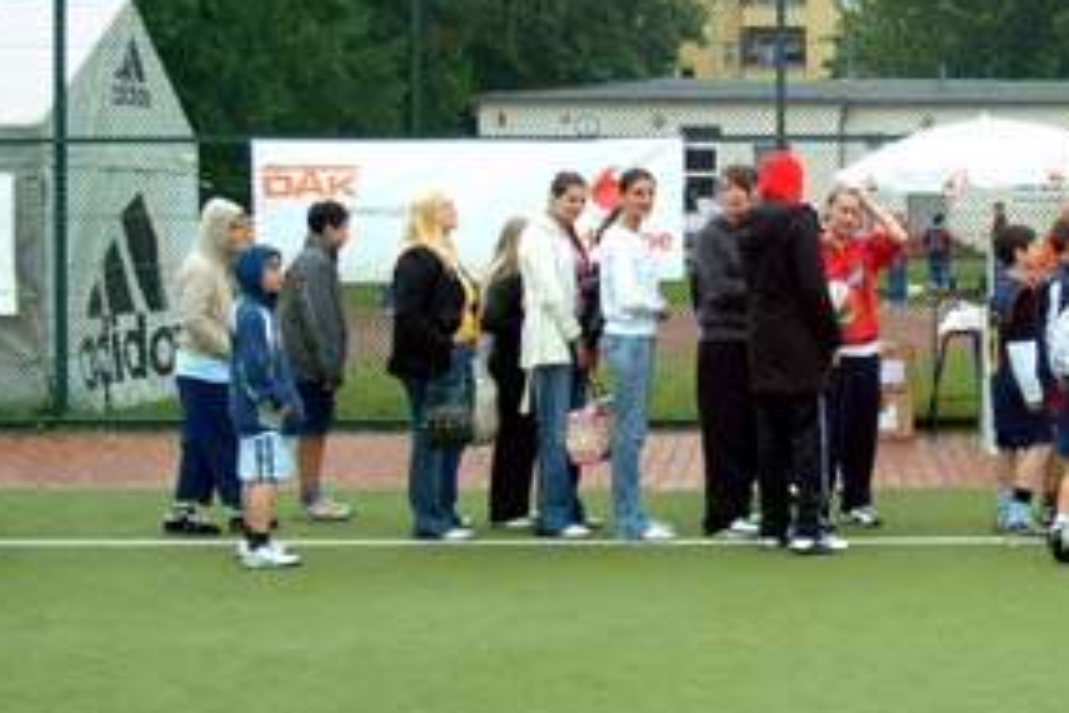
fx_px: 2043
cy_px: 251
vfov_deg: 19.7
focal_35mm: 69
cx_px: 821
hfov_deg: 28.8
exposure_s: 1/180
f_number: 6.7
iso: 400
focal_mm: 29
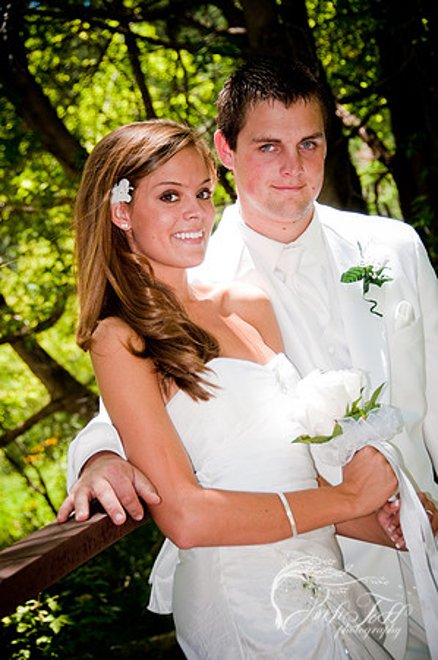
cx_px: 219
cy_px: 330
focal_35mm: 93
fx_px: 1701
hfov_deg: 14.7
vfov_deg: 21.9
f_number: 5.6
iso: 400
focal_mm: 62
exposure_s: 1/100
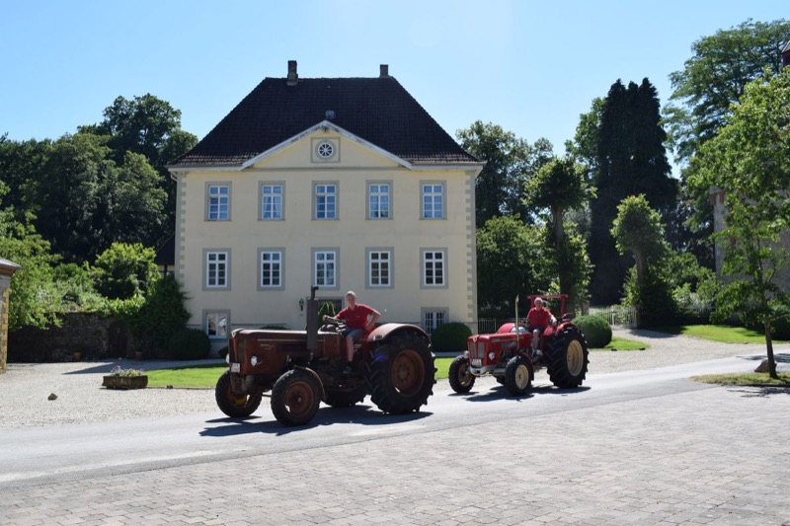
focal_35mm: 34
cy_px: 263
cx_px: 395
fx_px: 757
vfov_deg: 38.3
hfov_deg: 55.1
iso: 200
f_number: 9
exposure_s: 1/320
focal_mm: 23
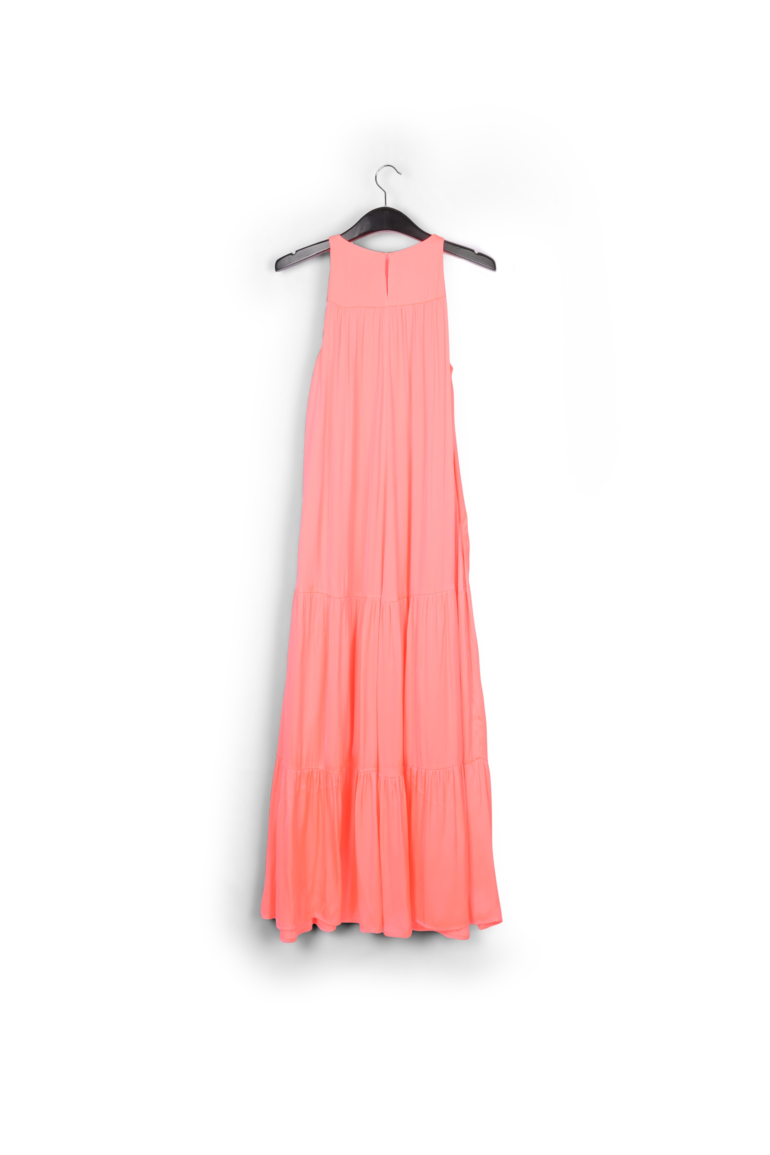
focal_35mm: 37
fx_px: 1187
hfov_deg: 35.9
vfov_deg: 51.9
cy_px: 578
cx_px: 385
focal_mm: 37
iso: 100
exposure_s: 1/125
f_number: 13
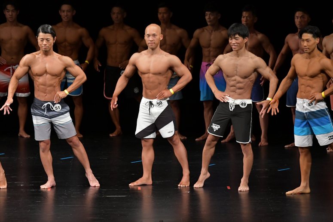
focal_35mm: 255
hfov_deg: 8.1
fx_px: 2358
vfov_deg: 5.4
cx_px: 166
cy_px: 111
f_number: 5.6
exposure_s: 1/400
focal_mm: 170
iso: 3200
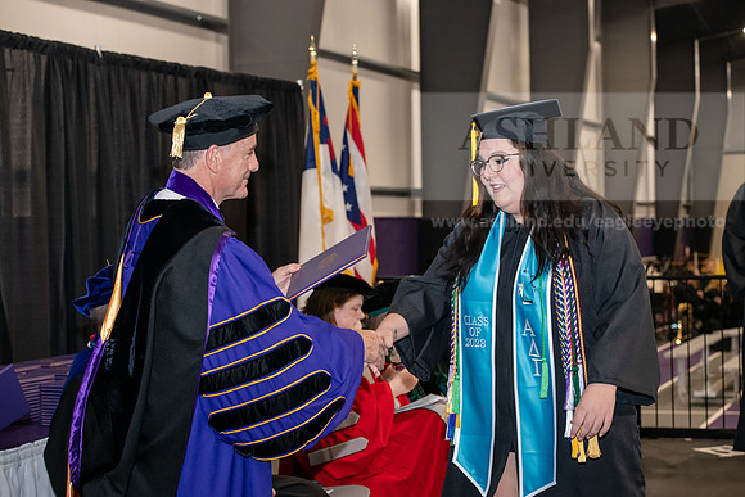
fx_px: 1449
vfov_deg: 19.5
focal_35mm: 70
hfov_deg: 28.8
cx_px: 372
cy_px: 248
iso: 2500
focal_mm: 70
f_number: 5
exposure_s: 1/200
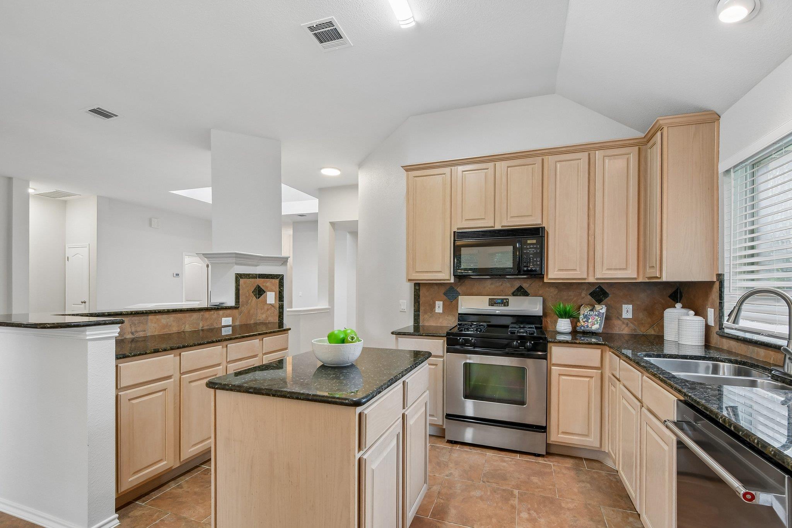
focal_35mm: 15
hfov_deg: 100.4
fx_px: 330
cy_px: 264
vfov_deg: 77.3
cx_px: 396
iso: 400
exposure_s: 1/15
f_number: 8
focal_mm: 10
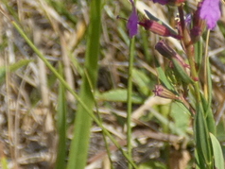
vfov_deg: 12.9
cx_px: 231
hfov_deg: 17.3
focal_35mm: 111
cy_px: -56
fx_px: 722
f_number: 3.3
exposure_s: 1/400
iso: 80
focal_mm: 5.5
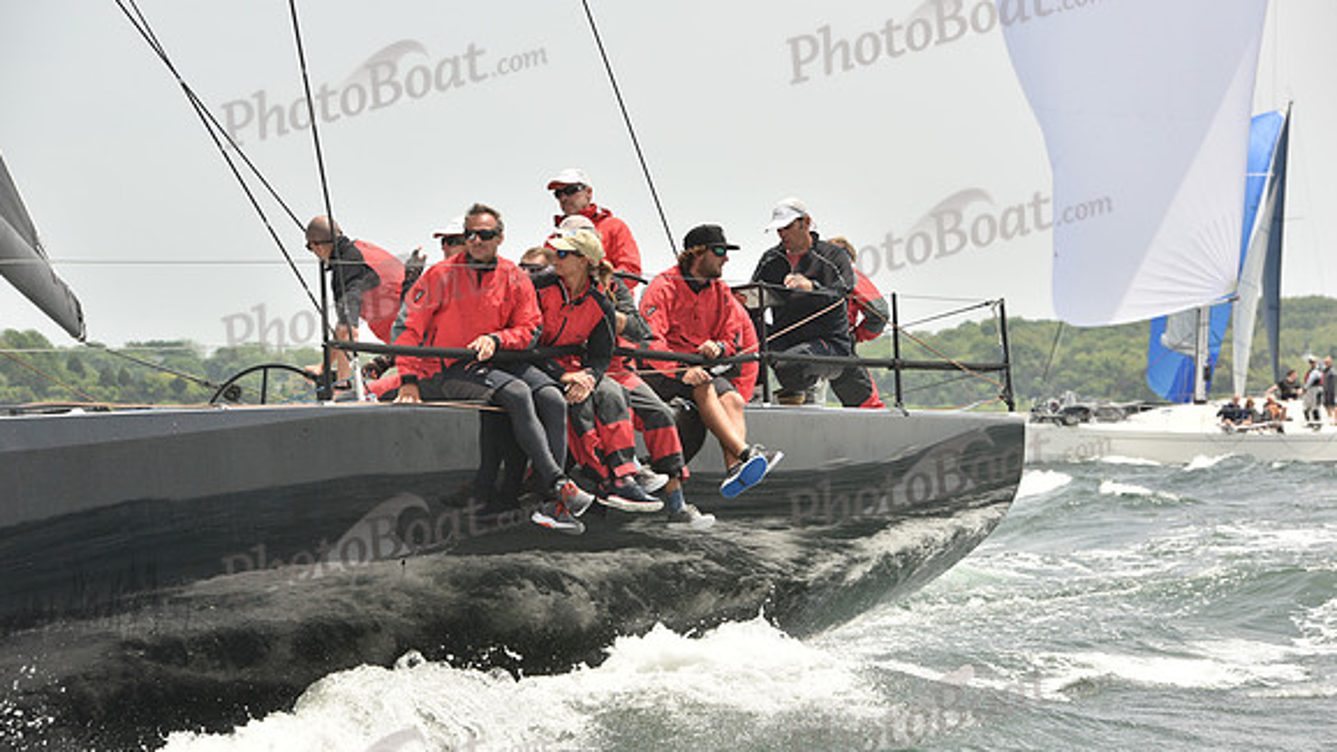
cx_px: 668
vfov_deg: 8.5
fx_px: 5034
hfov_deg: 15.1
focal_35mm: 142
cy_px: 390
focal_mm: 135
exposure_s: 1/1000
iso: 400
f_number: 9
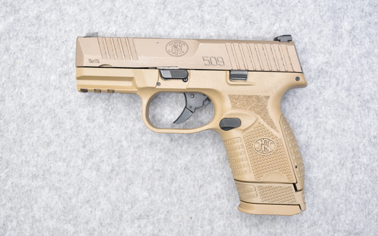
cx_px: 189
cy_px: 114
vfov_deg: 30.9
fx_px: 428
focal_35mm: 42
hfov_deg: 47.7
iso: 400
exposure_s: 1/100
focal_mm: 27
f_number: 5.6
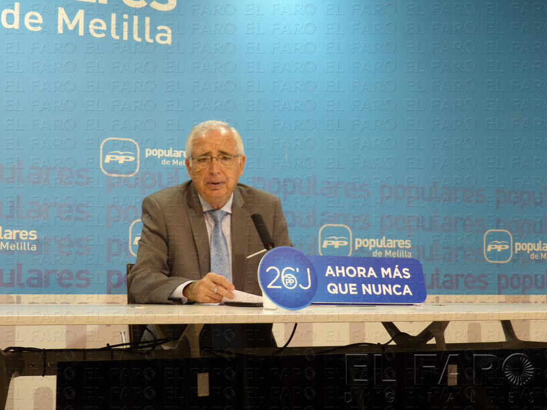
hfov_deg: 30.7
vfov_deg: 23.3
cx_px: 274
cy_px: 205
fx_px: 996
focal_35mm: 63
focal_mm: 11.4
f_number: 2.8
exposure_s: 1/60
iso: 100
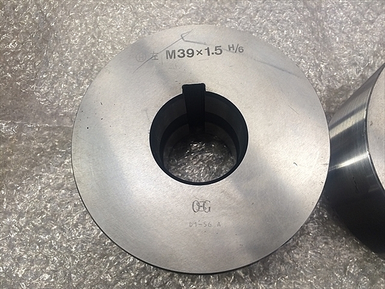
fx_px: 323
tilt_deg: -75.8
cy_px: 144
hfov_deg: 61.7
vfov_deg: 48.2
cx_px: 192
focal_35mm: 29
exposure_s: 1/30
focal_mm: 4.15
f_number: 2.2
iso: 50
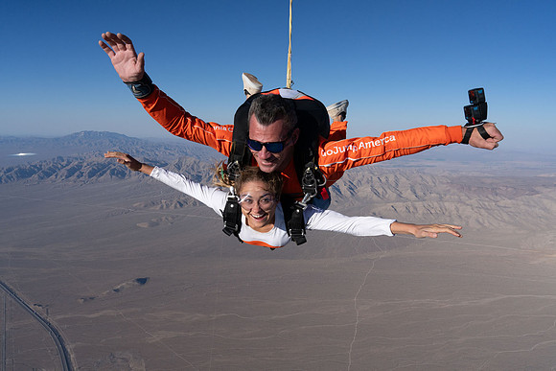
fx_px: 371
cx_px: 278
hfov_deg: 73.7
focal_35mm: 24
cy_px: 186
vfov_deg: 53.2
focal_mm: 24
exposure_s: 1/2000
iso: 800
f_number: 11
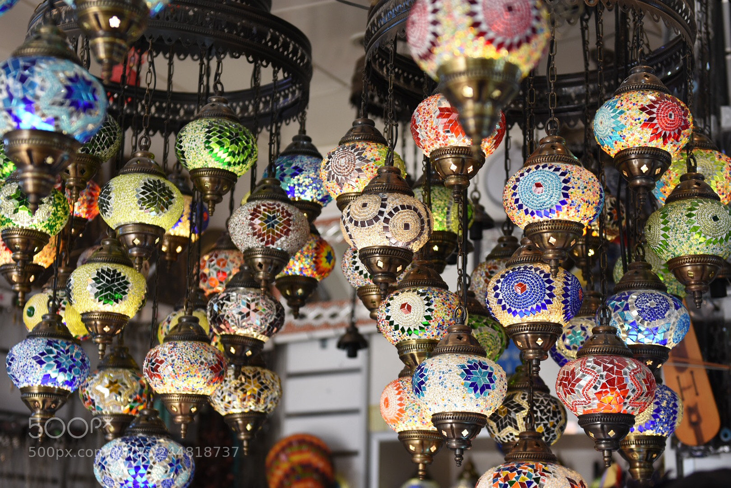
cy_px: 244
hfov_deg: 28.1
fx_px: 1462
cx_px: 366
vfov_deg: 18.9
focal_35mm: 72
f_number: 2.8
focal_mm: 48
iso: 200
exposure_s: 1/80
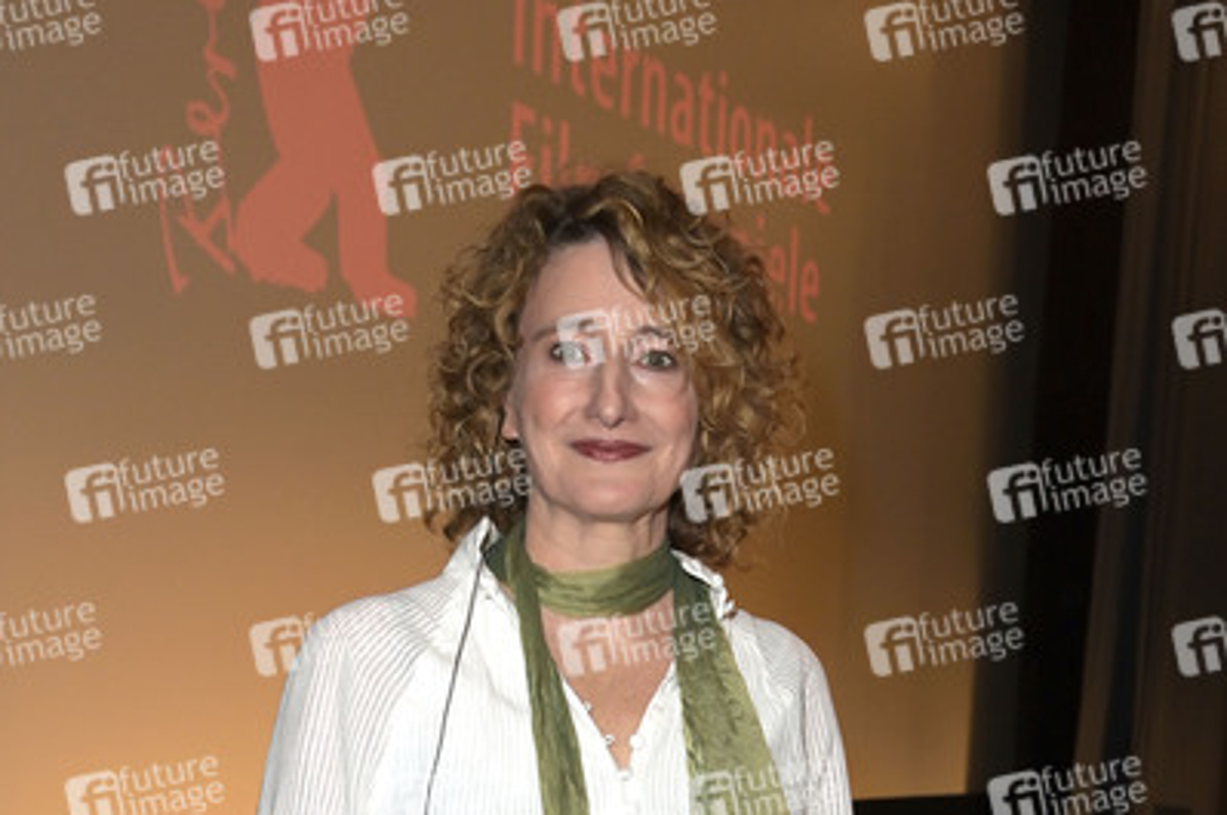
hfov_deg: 45.4
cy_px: 409
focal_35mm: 43
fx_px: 1464
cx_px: 678
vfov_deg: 31.1
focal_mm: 38
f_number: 5.6
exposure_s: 1/125
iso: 1600
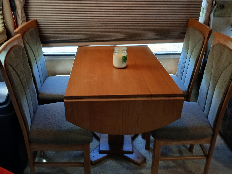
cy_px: 73
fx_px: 214
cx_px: 105
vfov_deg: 44.0
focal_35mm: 32
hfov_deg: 56.7
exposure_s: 1/24
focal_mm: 3.98
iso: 250
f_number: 1.8
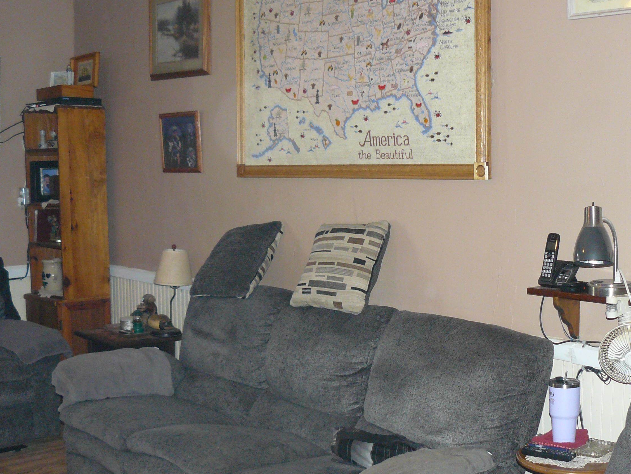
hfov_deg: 38.7
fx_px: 893
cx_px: 386
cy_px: 290
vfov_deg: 29.6
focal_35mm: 49
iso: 200
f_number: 2.8
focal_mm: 6
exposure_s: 1/50
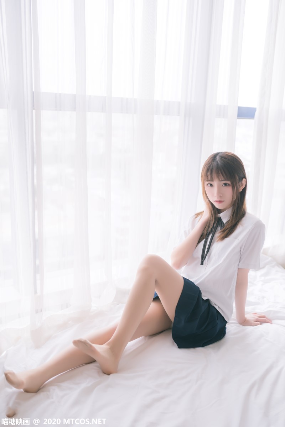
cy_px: 214
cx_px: 142
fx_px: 416
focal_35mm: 35
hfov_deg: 37.9
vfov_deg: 54.4
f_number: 2.2
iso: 400
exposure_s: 1/125
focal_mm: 35
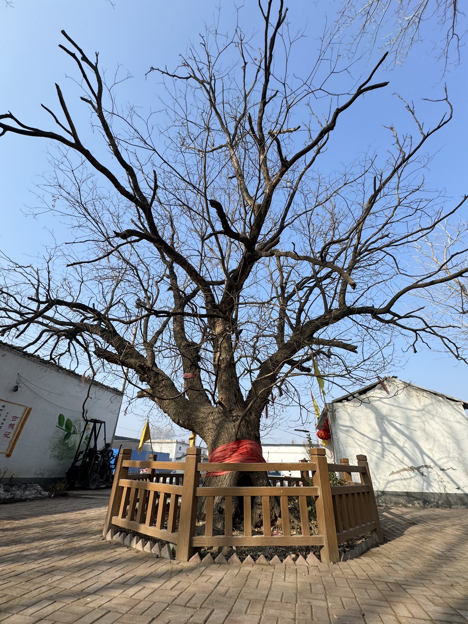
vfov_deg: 102.1
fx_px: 252
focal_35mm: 14
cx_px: 234
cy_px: 312
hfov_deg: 85.7
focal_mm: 2.22
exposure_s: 1/1126
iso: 50
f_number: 2.2
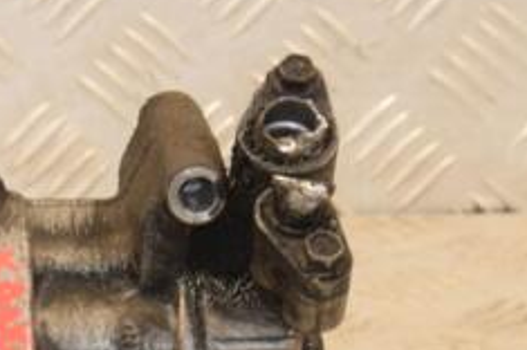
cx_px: 4
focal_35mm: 376
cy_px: 307
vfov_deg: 3.6
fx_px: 5497
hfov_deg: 5.5
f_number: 9
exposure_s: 1/50
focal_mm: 98
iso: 800
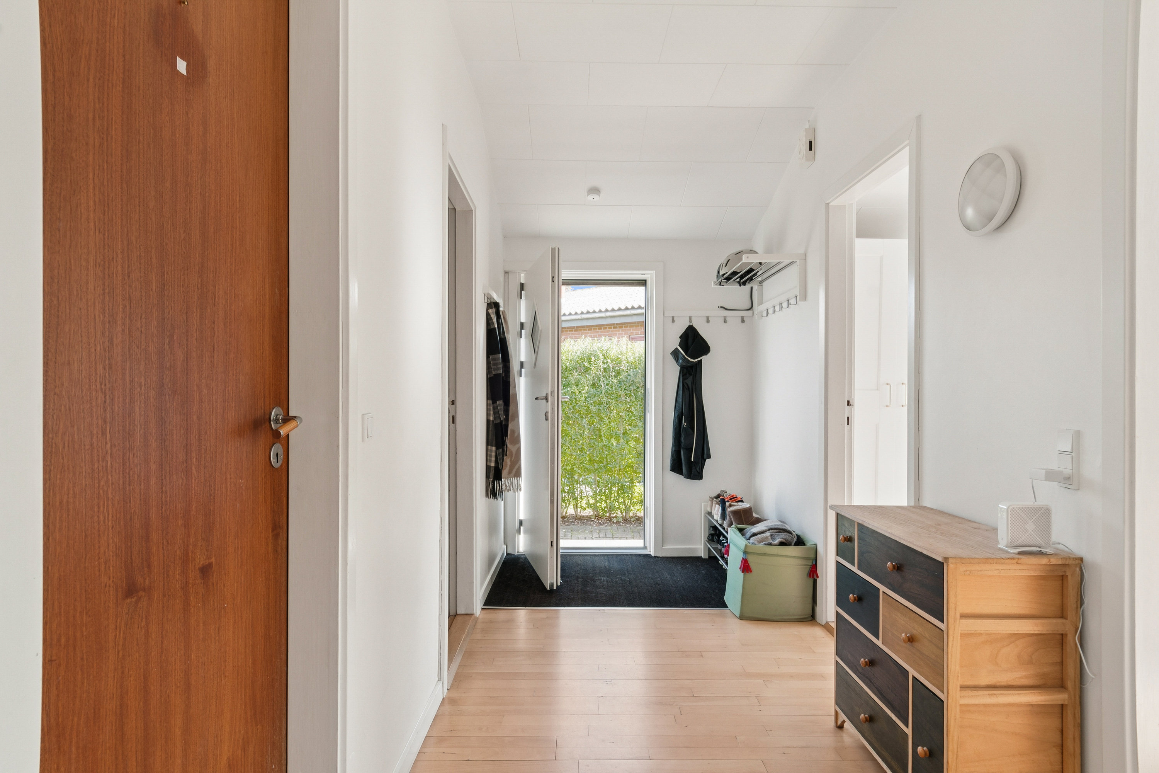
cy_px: 386
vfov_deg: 67.4
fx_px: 579
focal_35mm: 18
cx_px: 580
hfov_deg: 90.0
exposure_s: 1/30
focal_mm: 12
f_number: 10
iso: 200
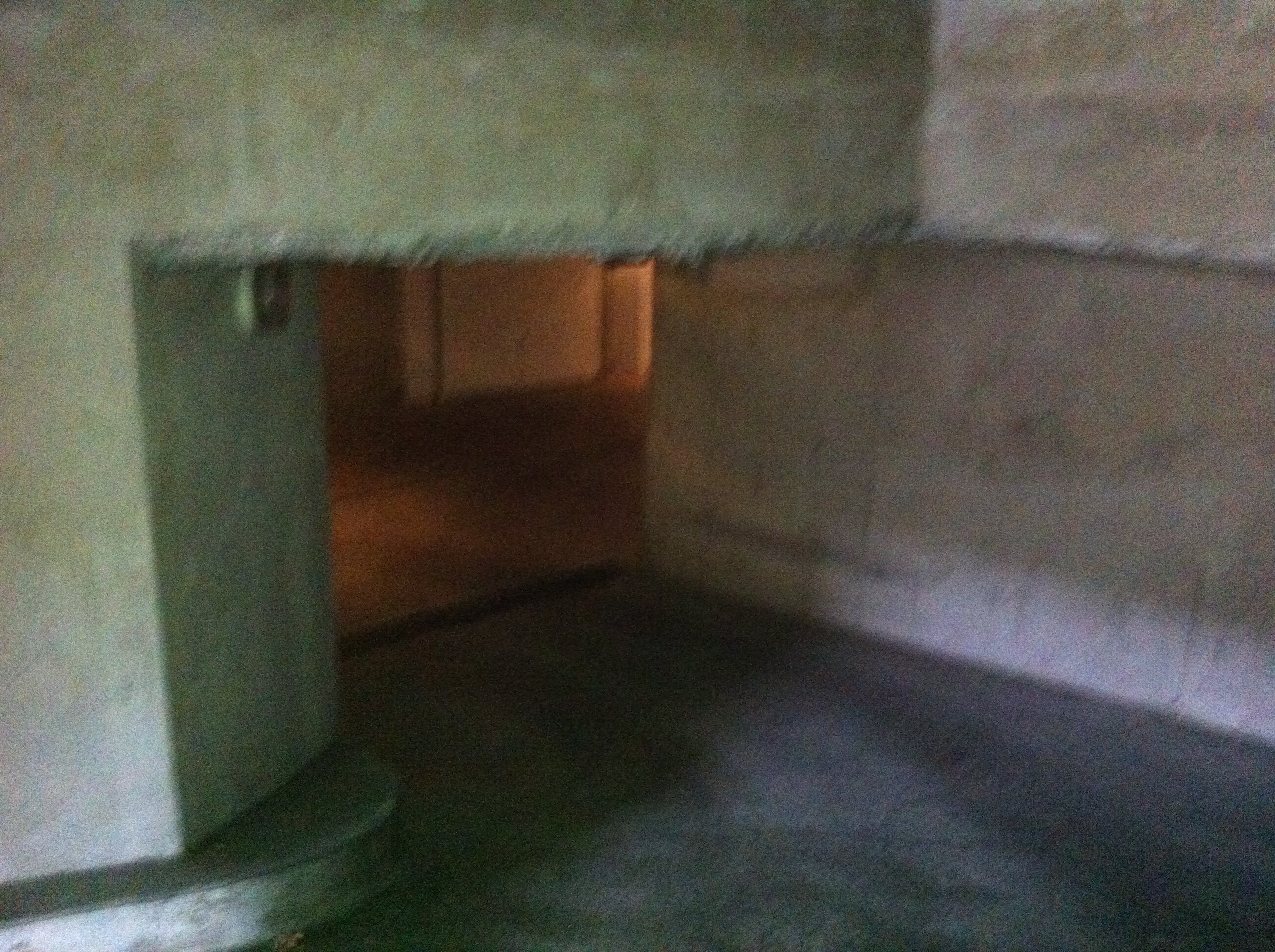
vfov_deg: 40.6
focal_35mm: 35
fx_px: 1287
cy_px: 476
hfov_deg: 52.7
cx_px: 638
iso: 1000
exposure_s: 1/15
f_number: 2.8
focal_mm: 3.85
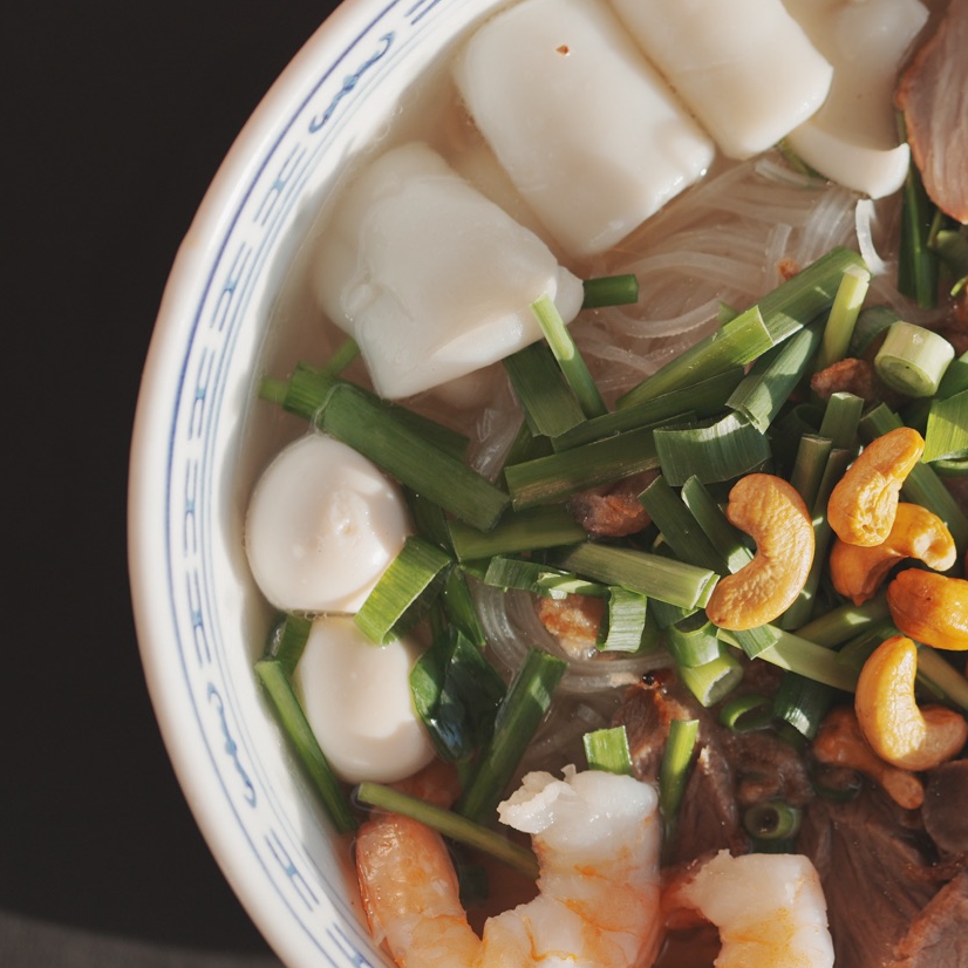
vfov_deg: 10.5
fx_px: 5252
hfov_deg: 10.5
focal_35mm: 166
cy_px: 522
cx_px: 907
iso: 100
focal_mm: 56
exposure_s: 1/200
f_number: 1.8
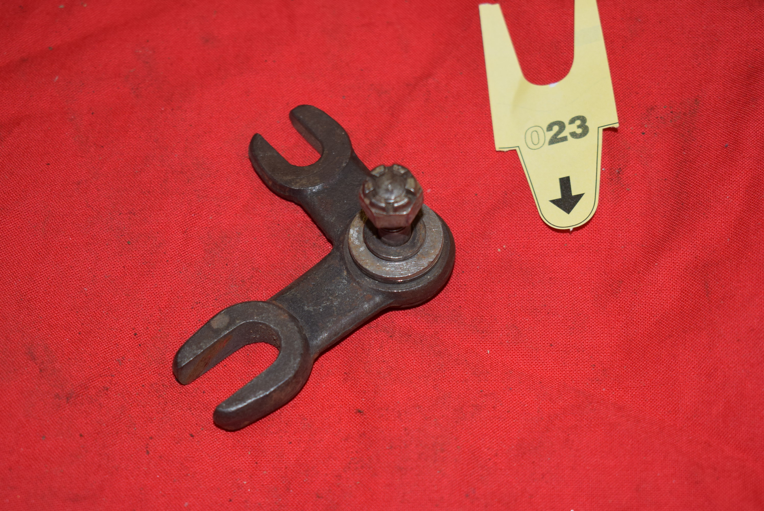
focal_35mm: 69
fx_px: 1465
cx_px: 382
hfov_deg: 29.2
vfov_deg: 19.8
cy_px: 256
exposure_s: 1/100
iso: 400
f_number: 5.6
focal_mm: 46
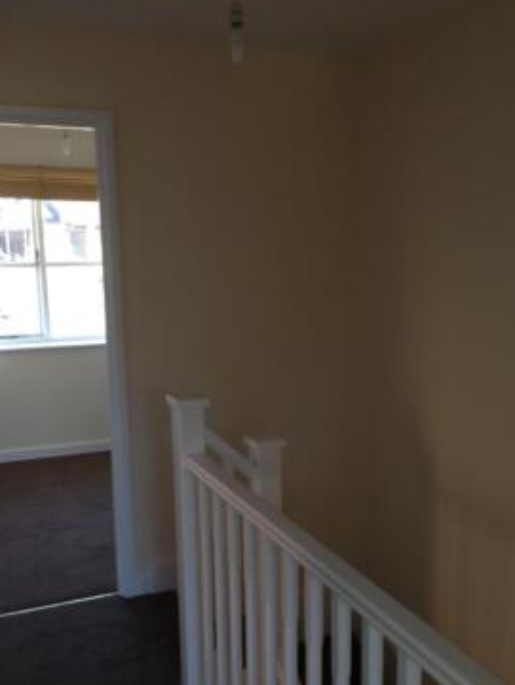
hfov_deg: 36.0
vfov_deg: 46.6
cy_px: 394
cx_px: 270
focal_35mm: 40
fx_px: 793
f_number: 2.4
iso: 50
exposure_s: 1/23
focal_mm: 4.12
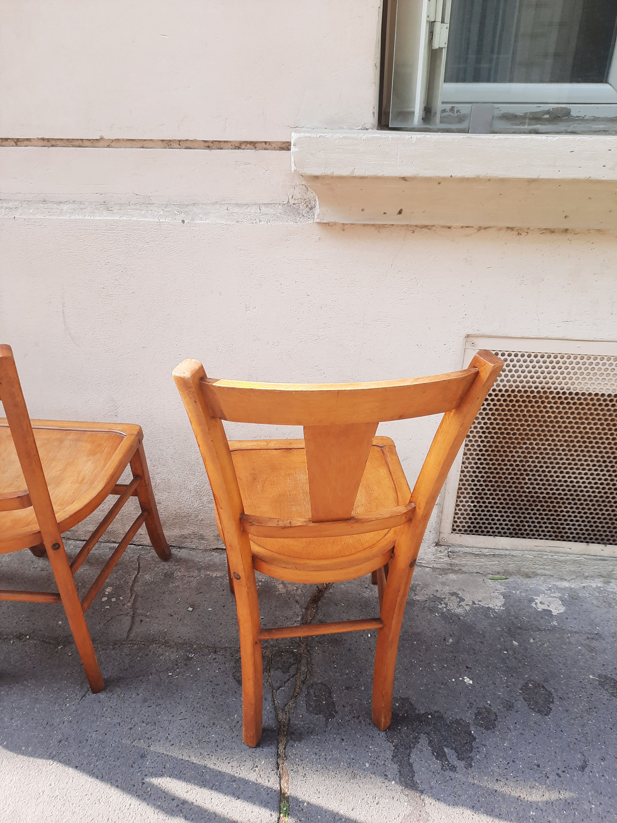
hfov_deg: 54.9
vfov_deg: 69.4
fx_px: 594
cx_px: 308
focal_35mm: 25
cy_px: 412
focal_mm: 4.6
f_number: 2
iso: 32
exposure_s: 1/189
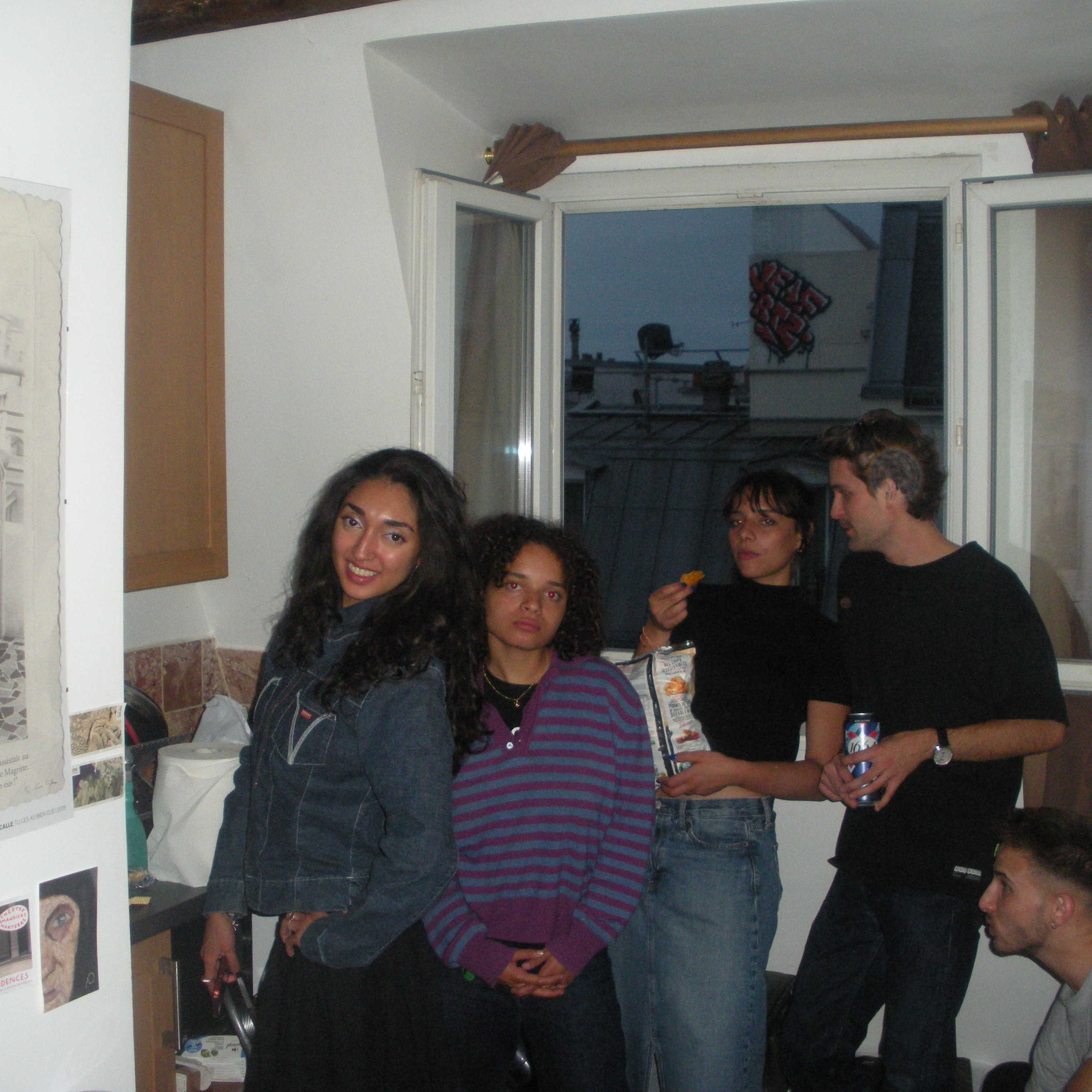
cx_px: 578
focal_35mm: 43
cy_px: 539
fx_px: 1535
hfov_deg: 39.2
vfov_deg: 39.2
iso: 267
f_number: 3.5
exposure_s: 1/60
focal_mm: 6.3
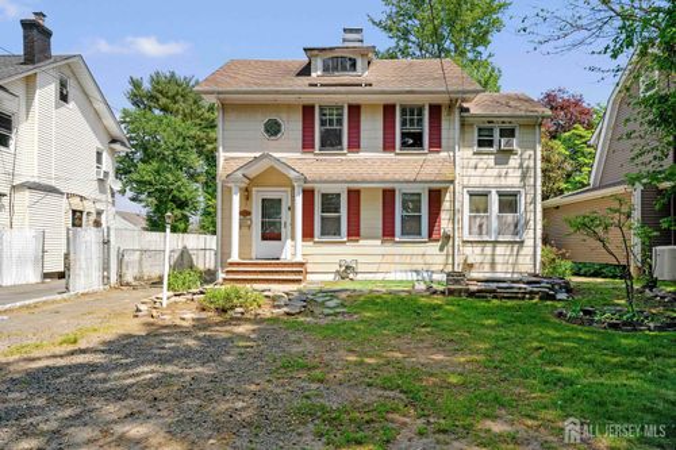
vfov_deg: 53.1
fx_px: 450
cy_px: 225
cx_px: 338
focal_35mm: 24
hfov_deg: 73.8
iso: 320
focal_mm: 24
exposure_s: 1/320
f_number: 10
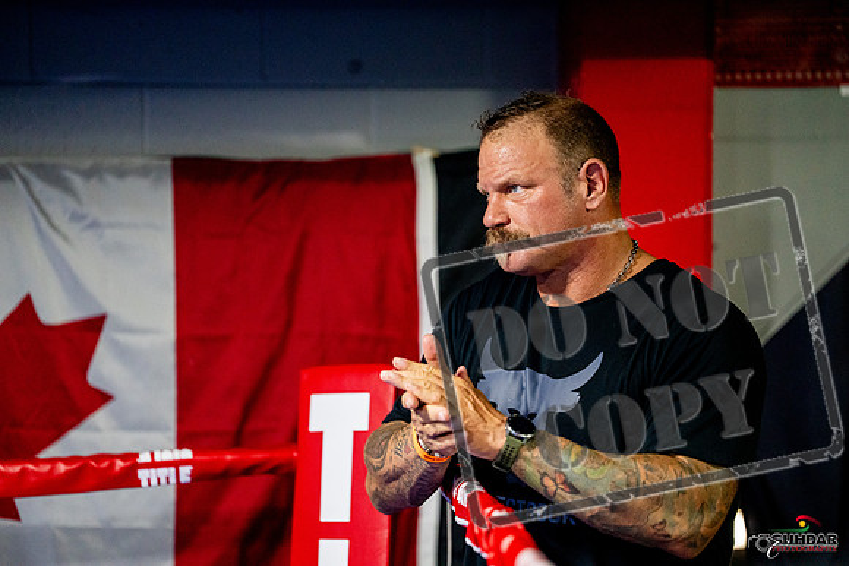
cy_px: 283
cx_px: 424
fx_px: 3208
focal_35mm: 136
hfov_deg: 15.1
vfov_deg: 10.1
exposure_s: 1/1000
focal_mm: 136
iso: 6400
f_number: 2
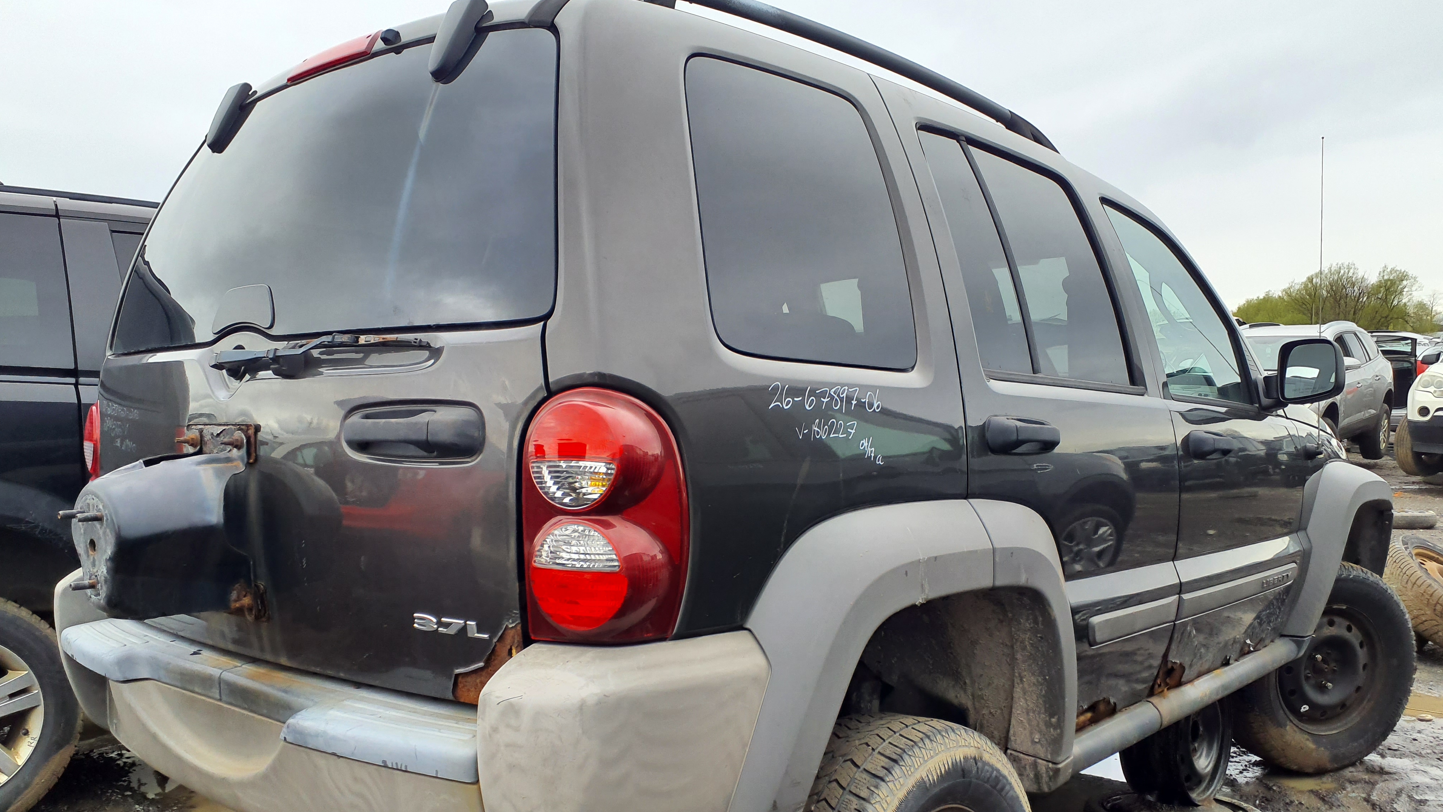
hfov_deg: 64.3
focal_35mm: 30
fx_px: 1148
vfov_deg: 38.8
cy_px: 485
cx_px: 726
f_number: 1.9
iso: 40
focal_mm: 3.58
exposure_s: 1/582
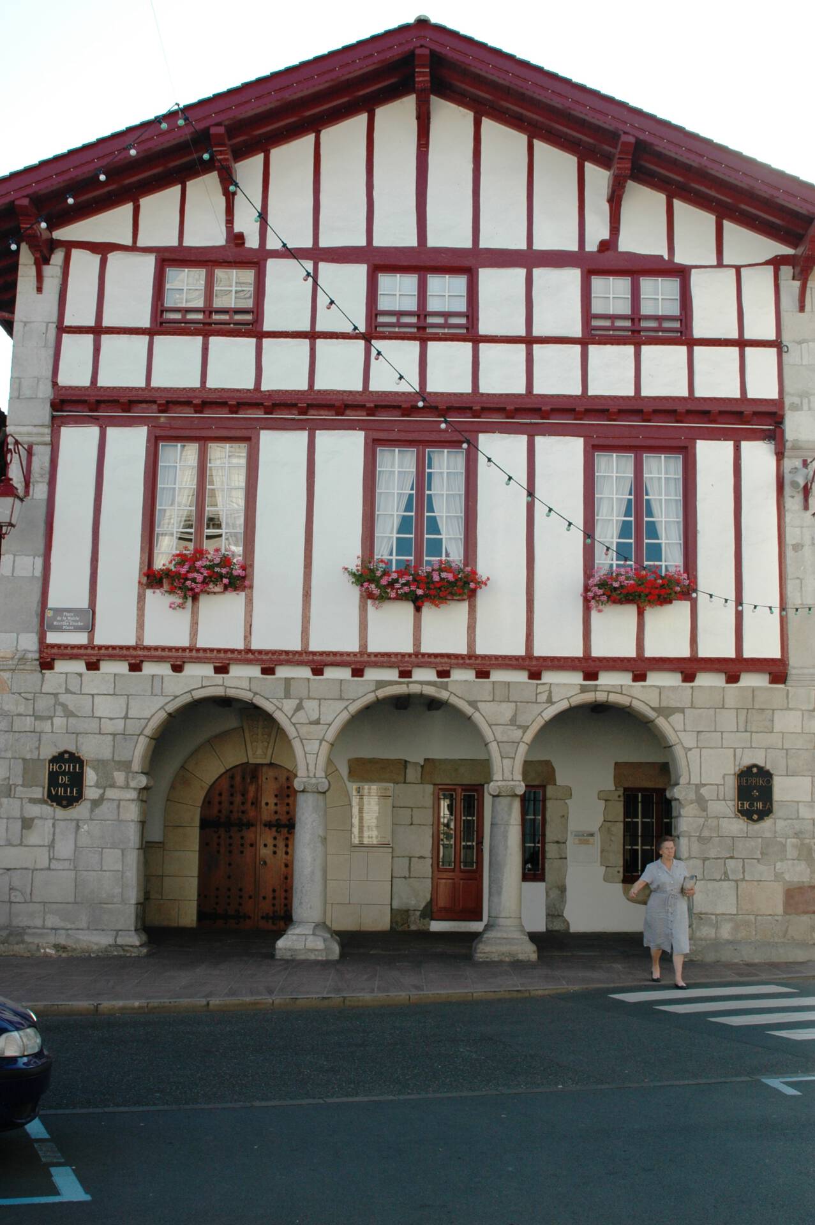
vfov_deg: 46.4
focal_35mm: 42
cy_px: 612
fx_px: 1428
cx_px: 408
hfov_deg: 31.8
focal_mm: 28
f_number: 7.1
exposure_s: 1/200
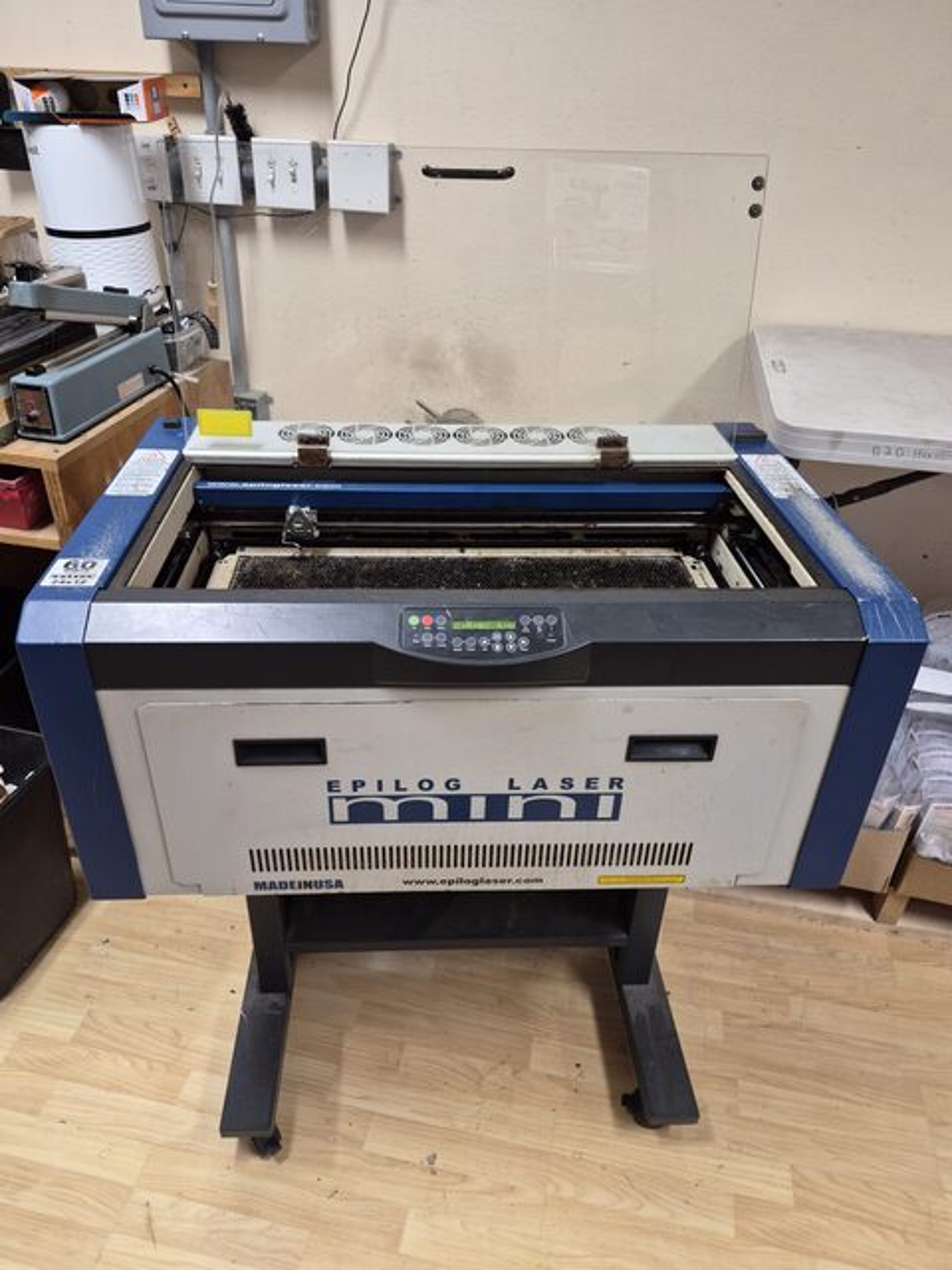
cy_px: 635
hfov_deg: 58.9
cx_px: 476
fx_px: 843
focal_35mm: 23
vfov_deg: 73.9
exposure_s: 1/52
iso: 250
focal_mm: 5.4
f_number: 1.8
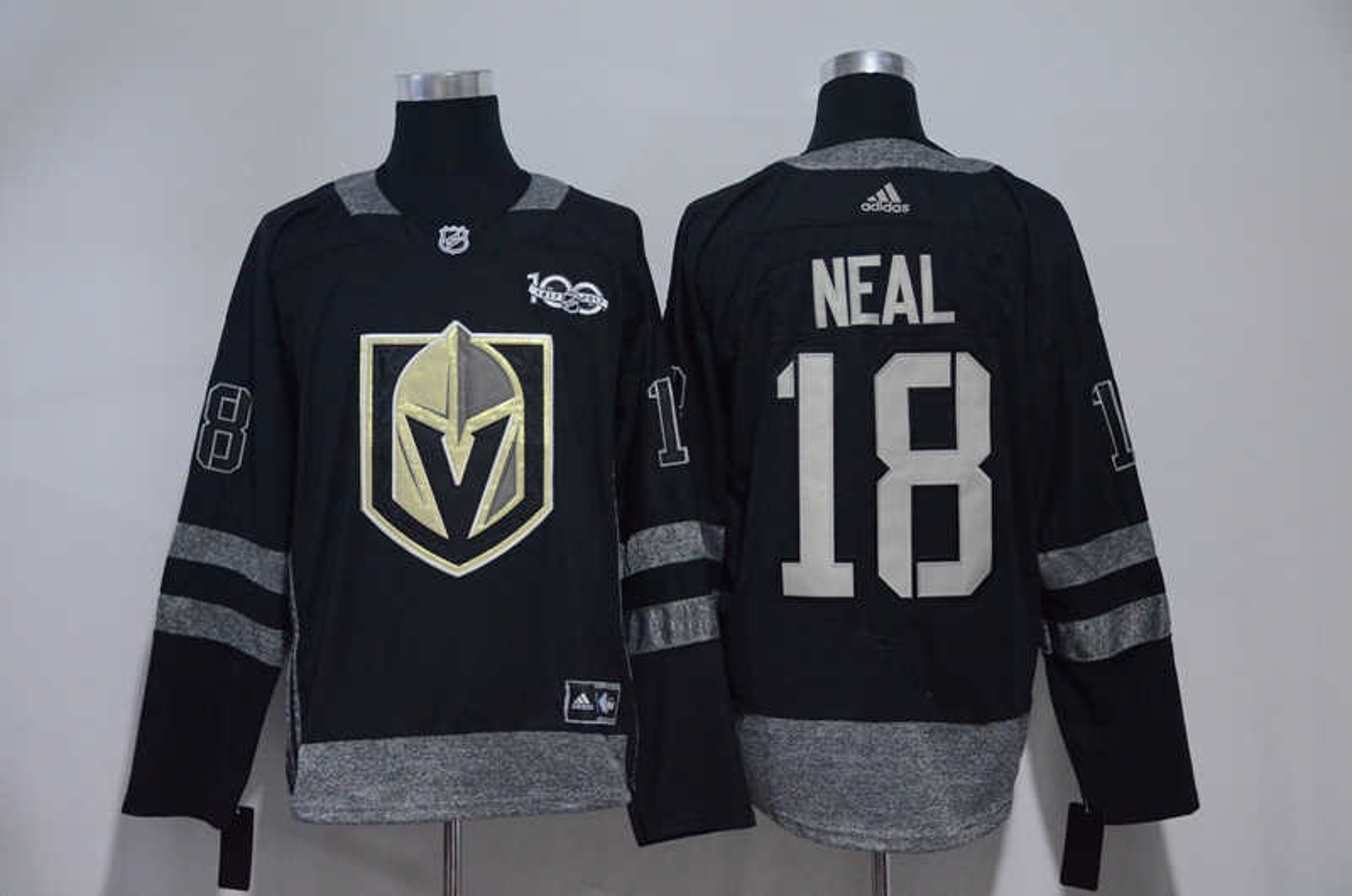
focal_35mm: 63
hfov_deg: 32.0
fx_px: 2361
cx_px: 676
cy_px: 448
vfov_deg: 21.5
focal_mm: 42
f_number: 4.5
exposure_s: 1/60
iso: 4000
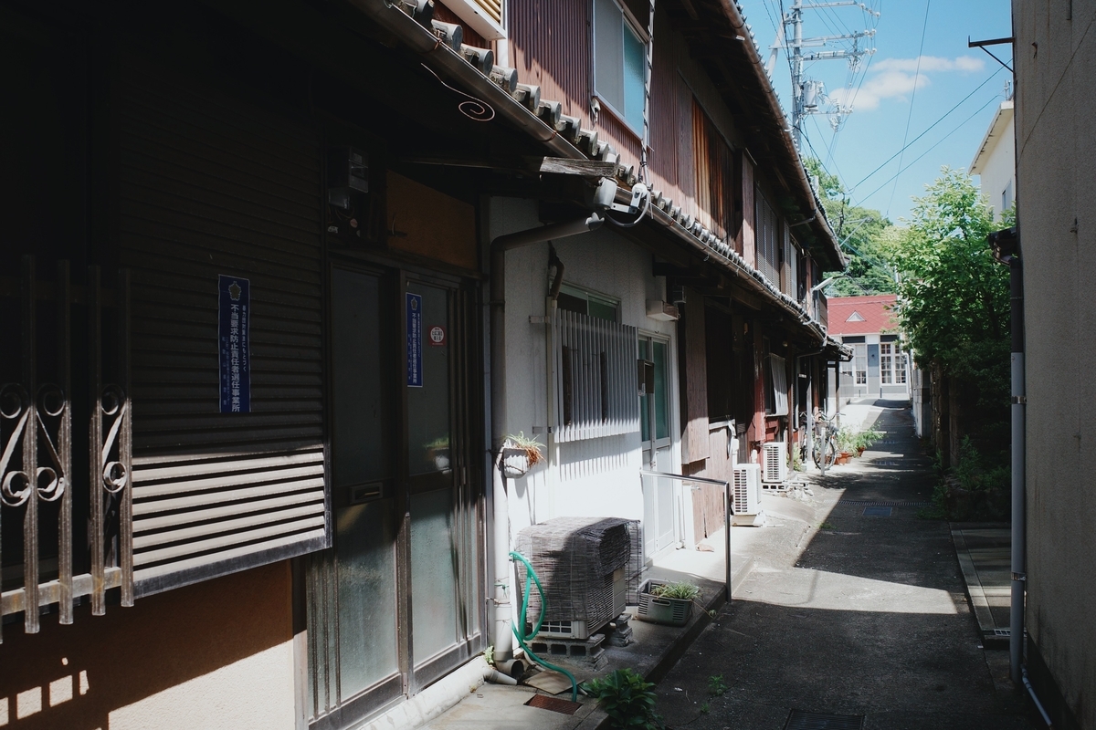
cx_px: 548
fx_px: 1065
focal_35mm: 35
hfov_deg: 54.4
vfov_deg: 37.9
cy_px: 365
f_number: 3.5
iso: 200
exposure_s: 1/640
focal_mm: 18.3
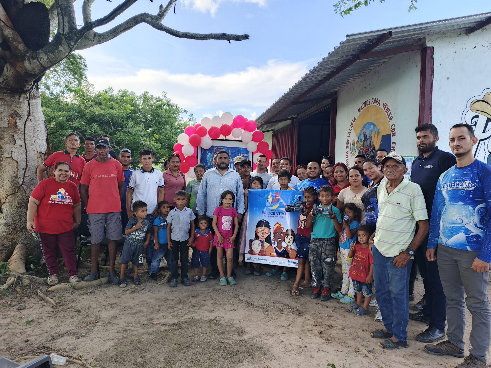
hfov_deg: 73.9
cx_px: 246
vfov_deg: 58.9
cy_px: 184
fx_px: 326
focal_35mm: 23
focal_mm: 5.89
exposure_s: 1/100
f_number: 1.8
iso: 377
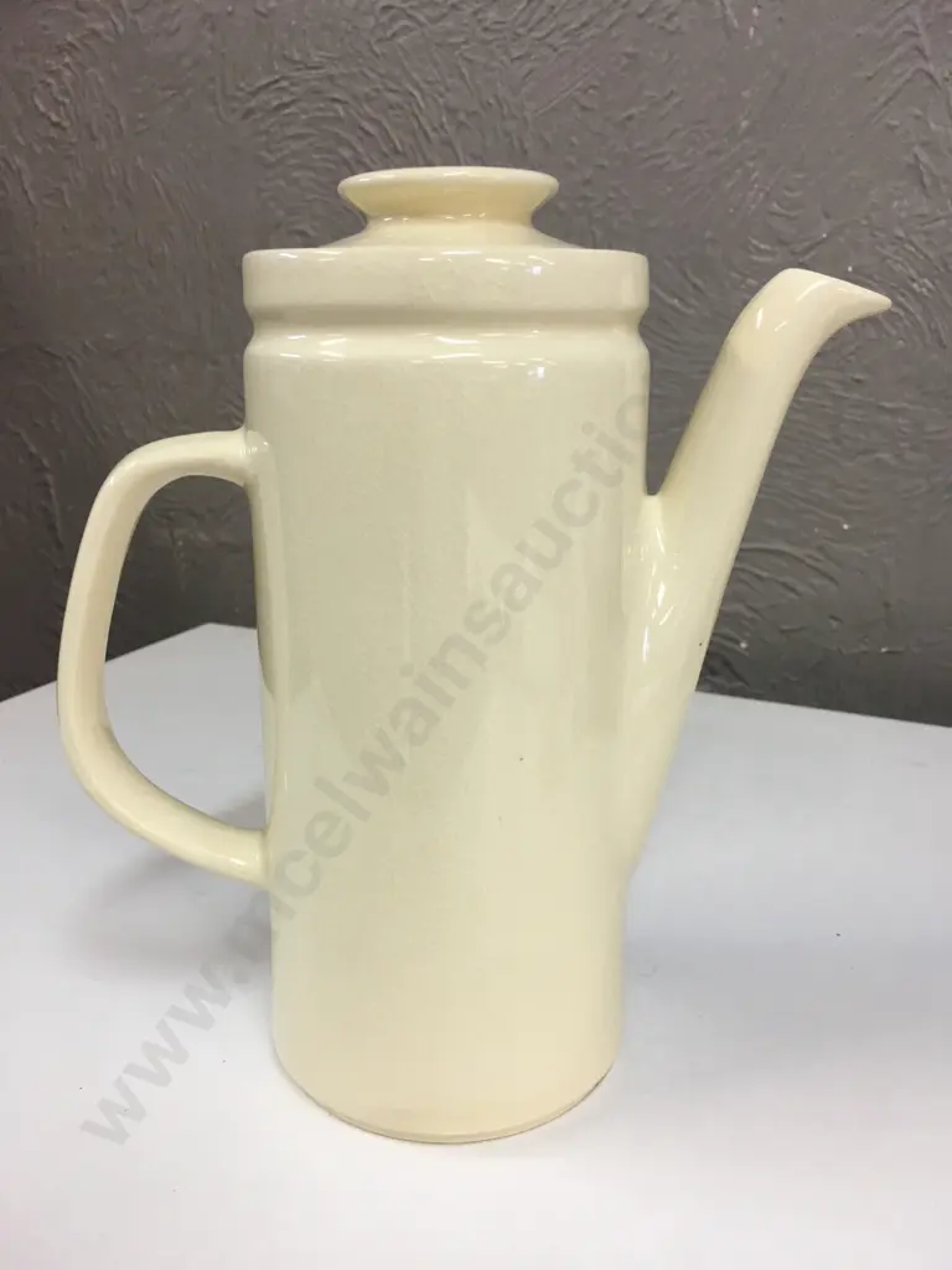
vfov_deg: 61.7
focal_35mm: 29
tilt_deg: -14.7
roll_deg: -1.6
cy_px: 635
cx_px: 476
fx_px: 1063
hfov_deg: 48.2
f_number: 2.2
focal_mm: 4.15
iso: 40
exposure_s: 1/33
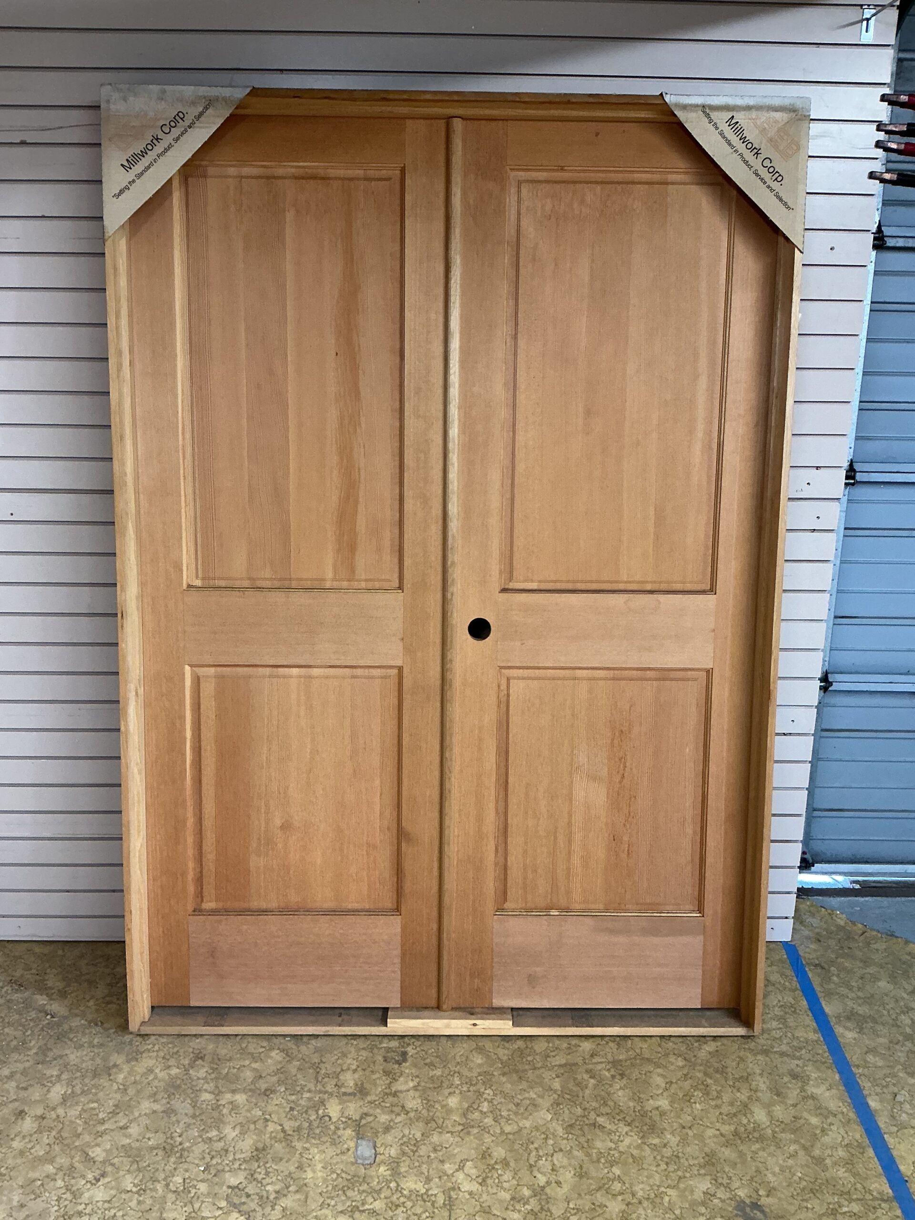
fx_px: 1022
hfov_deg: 48.2
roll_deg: -0.8
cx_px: 458
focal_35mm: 29
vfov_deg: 61.7
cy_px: 610
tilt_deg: -16.0
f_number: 1.8
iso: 125
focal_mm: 3
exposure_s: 1/60
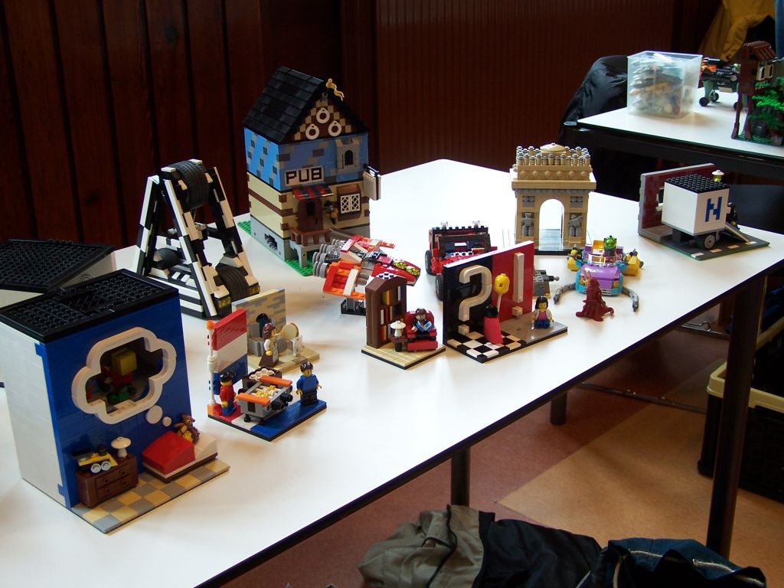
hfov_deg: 43.9
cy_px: 294
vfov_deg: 33.6
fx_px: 974
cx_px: 392
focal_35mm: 43
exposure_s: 1/15
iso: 80
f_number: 2.9
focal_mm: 7.1
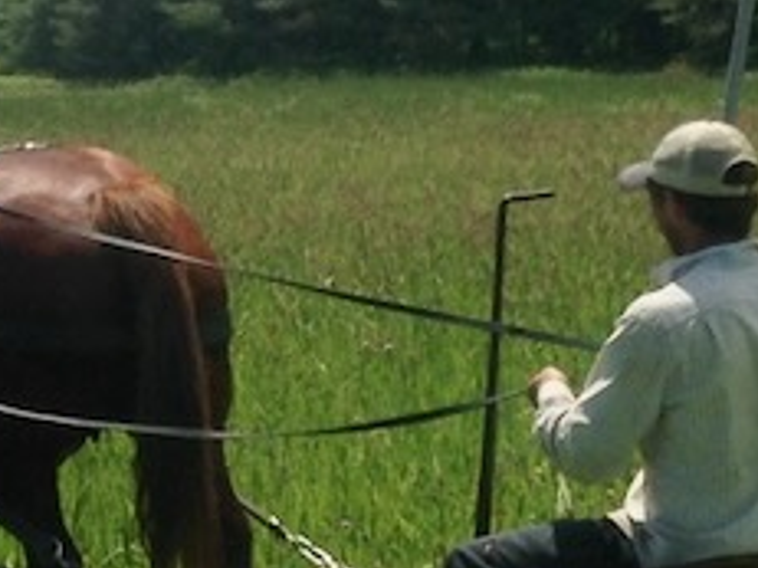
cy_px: 309
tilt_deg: -5.1
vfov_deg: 8.1
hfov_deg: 10.5
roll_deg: +3.1
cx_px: -312
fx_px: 4005
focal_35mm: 183
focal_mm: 4.12
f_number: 2.4
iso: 50
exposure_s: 1/2169
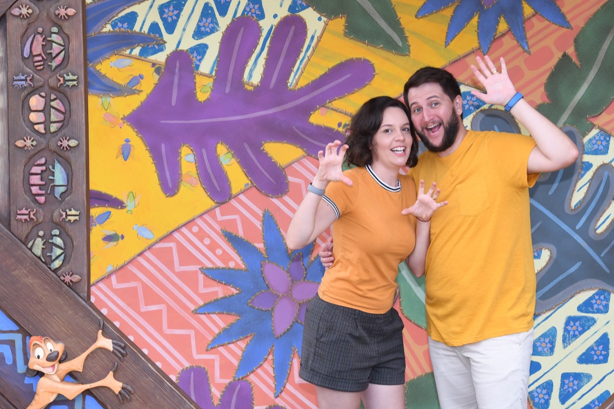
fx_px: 1518
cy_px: 144
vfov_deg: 15.3
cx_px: 391
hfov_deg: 22.8
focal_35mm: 89
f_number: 6.3
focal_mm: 42
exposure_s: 1/160
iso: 400
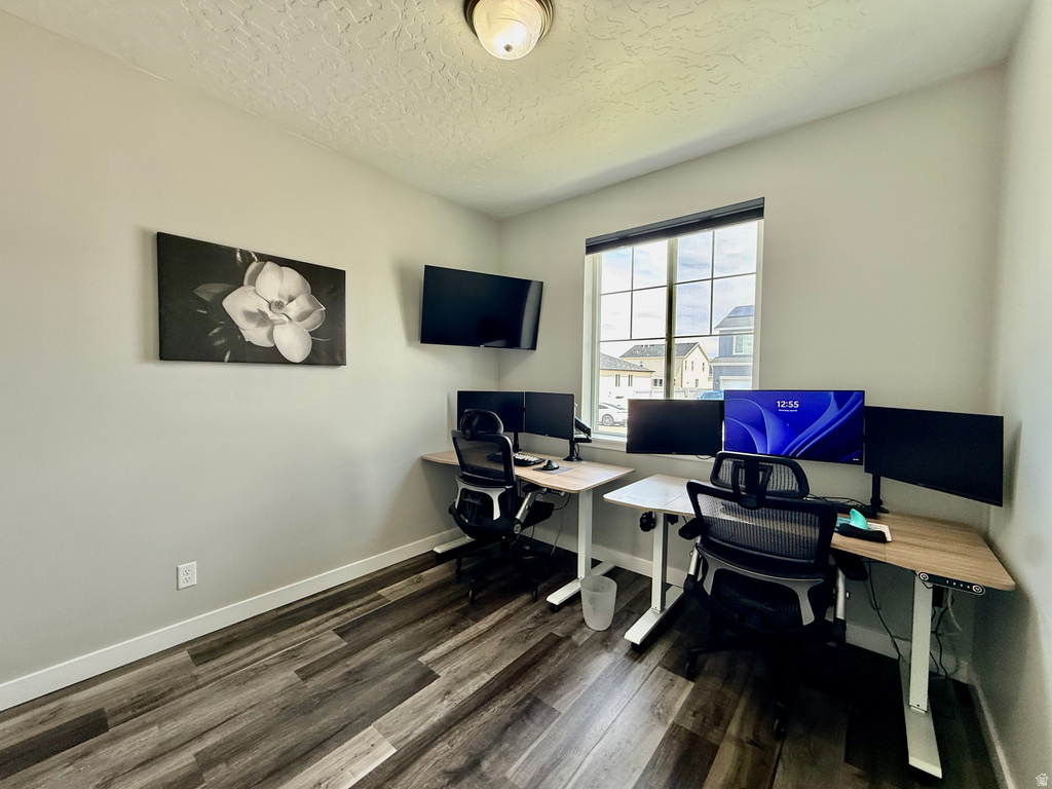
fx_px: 425
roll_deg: -0.6
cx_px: 526
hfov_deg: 102.1
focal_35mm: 14
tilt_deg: -2.9
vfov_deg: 85.7
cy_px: 394
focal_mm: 2.22
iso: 80
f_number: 2.2
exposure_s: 1/120
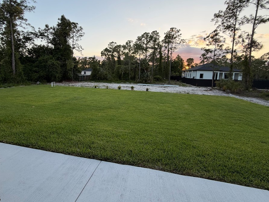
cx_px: 125
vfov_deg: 77.7
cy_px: 88
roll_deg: -1.5
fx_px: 124
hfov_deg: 94.4
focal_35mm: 16
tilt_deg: -5.9
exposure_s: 1/140
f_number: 2.2
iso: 40
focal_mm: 2.22
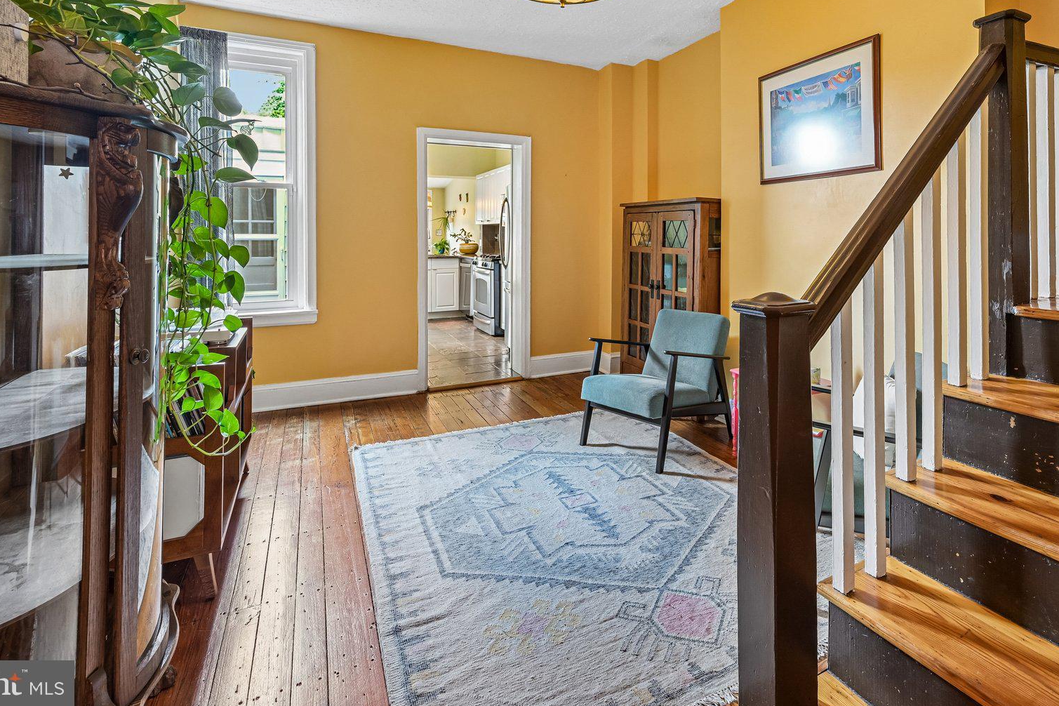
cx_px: 637
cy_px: 233
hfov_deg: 85.8
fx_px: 559
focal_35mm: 19
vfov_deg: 62.9
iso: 400
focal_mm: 14
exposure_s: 1/1.67
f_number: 8
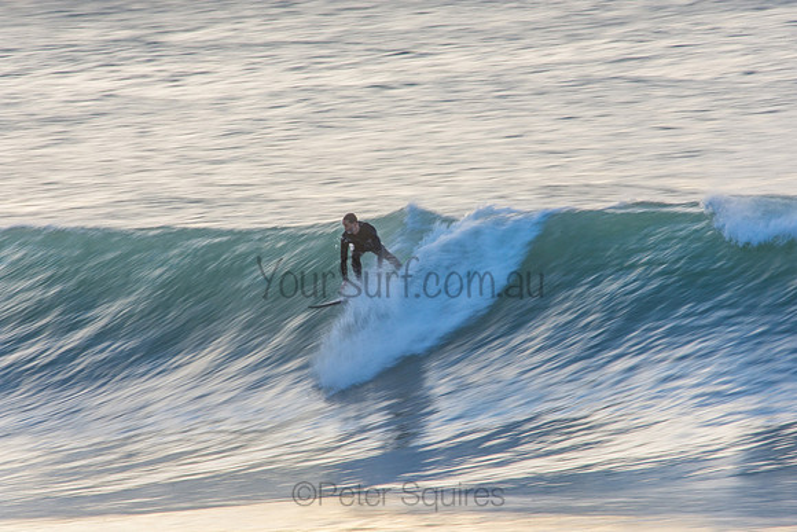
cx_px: 398
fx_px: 16607
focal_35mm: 750
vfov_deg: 1.8
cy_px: 266
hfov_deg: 2.7
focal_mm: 500
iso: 200
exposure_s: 1/30
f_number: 29
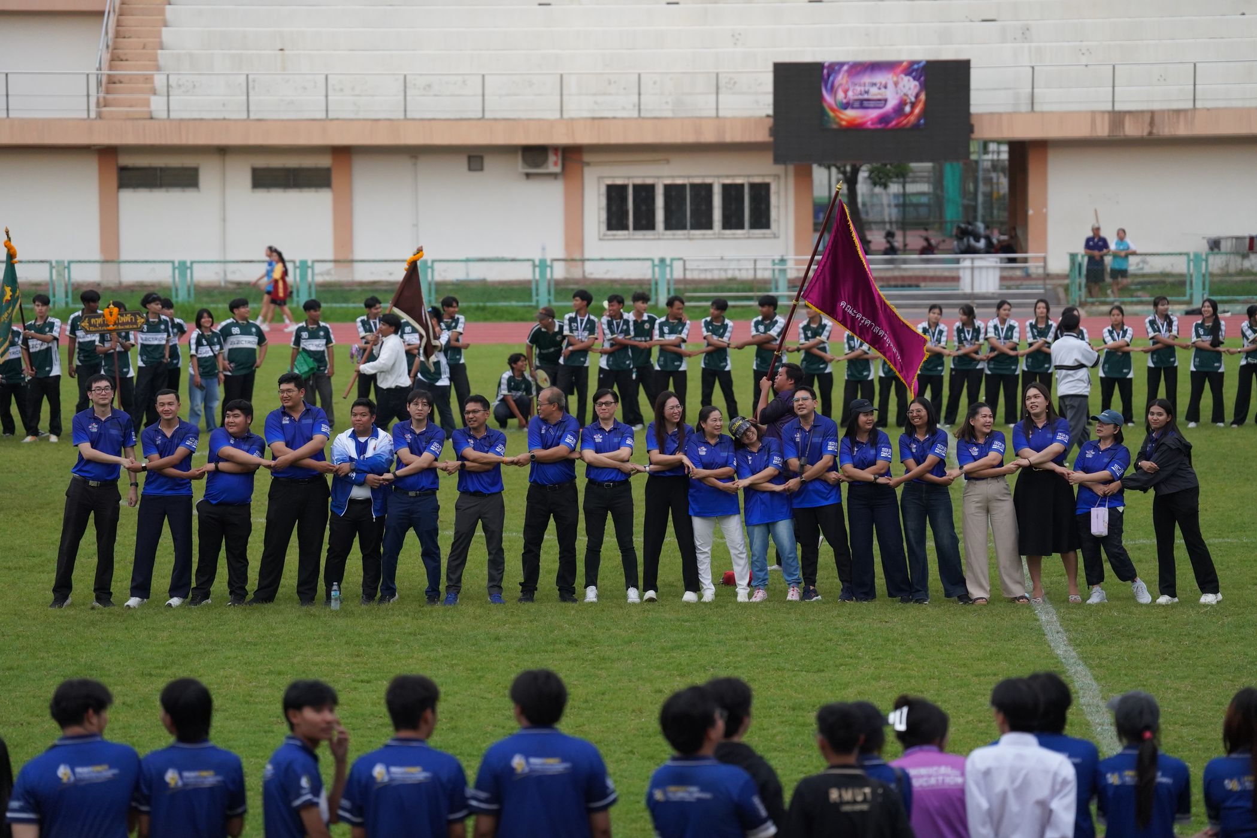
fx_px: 4888
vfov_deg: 9.8
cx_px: 628
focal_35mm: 140
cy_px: 419
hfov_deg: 14.7
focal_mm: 140
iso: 2500
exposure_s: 1/3200
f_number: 2.8
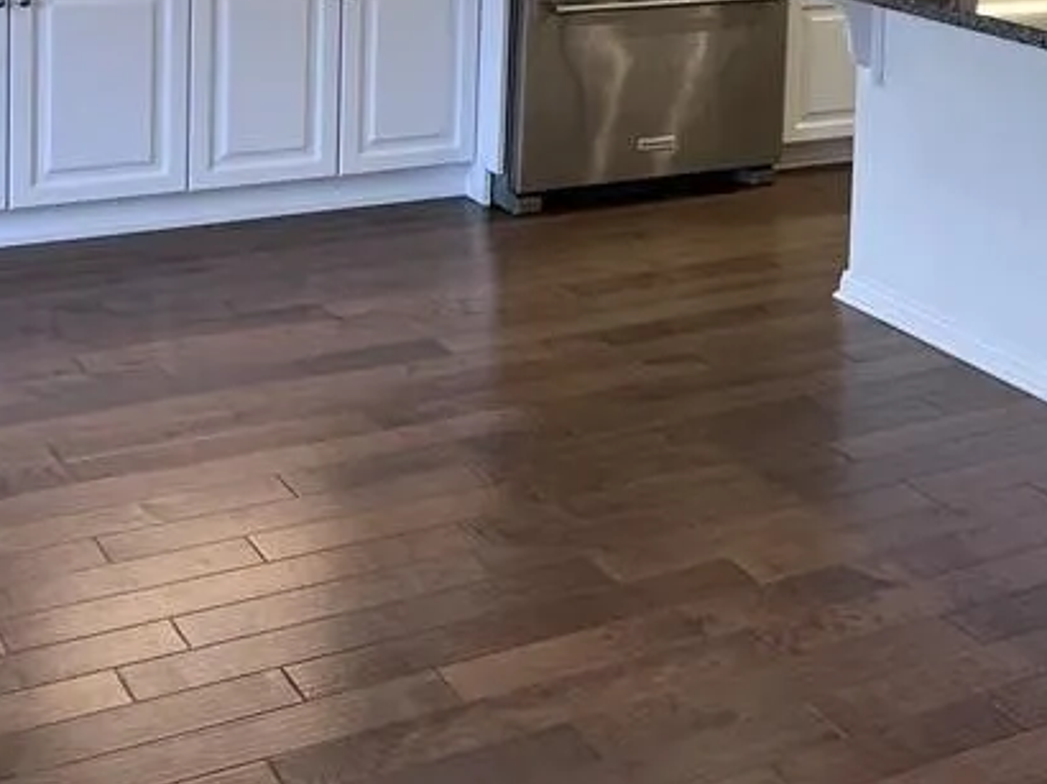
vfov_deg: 21.2
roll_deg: -2.5
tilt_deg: -5.1
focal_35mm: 65
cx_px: 914
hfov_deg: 28.8
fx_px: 1965
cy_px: -112
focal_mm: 5.7
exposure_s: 1/120
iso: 100
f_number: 1.5
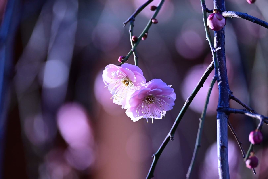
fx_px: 2345
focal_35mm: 315
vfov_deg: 4.4
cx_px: 134
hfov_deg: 6.5
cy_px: 90
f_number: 6.3
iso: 1250
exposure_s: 1/1250
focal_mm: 210
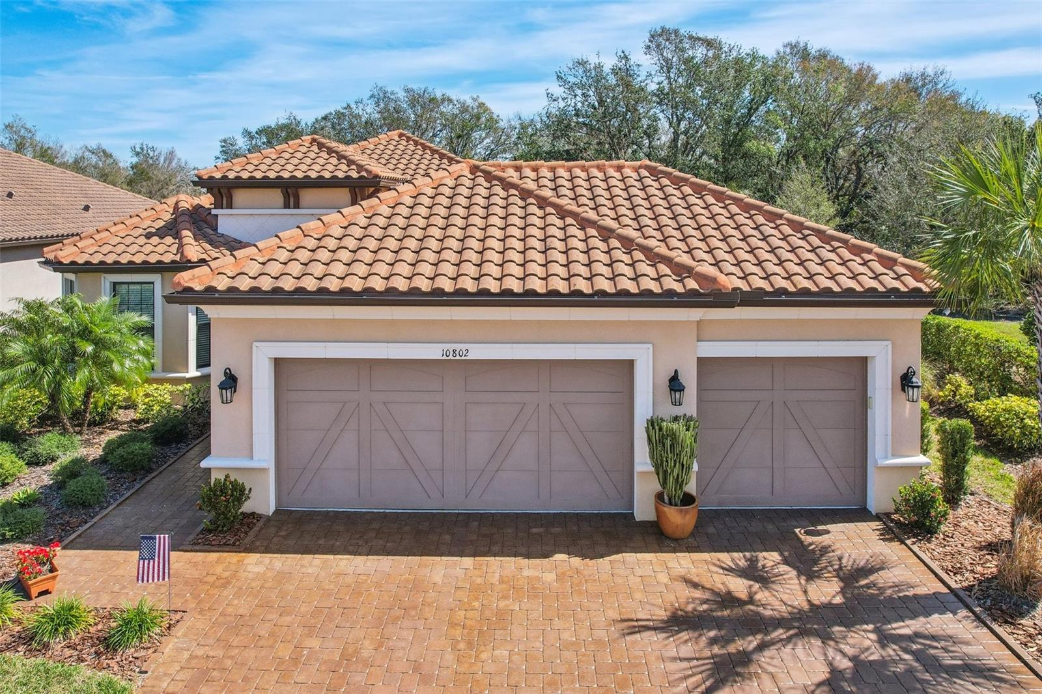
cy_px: 347
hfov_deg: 78.6
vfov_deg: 57.2
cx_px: 521
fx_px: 637
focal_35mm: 22
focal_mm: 8.4
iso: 130
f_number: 2.8
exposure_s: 1/1600
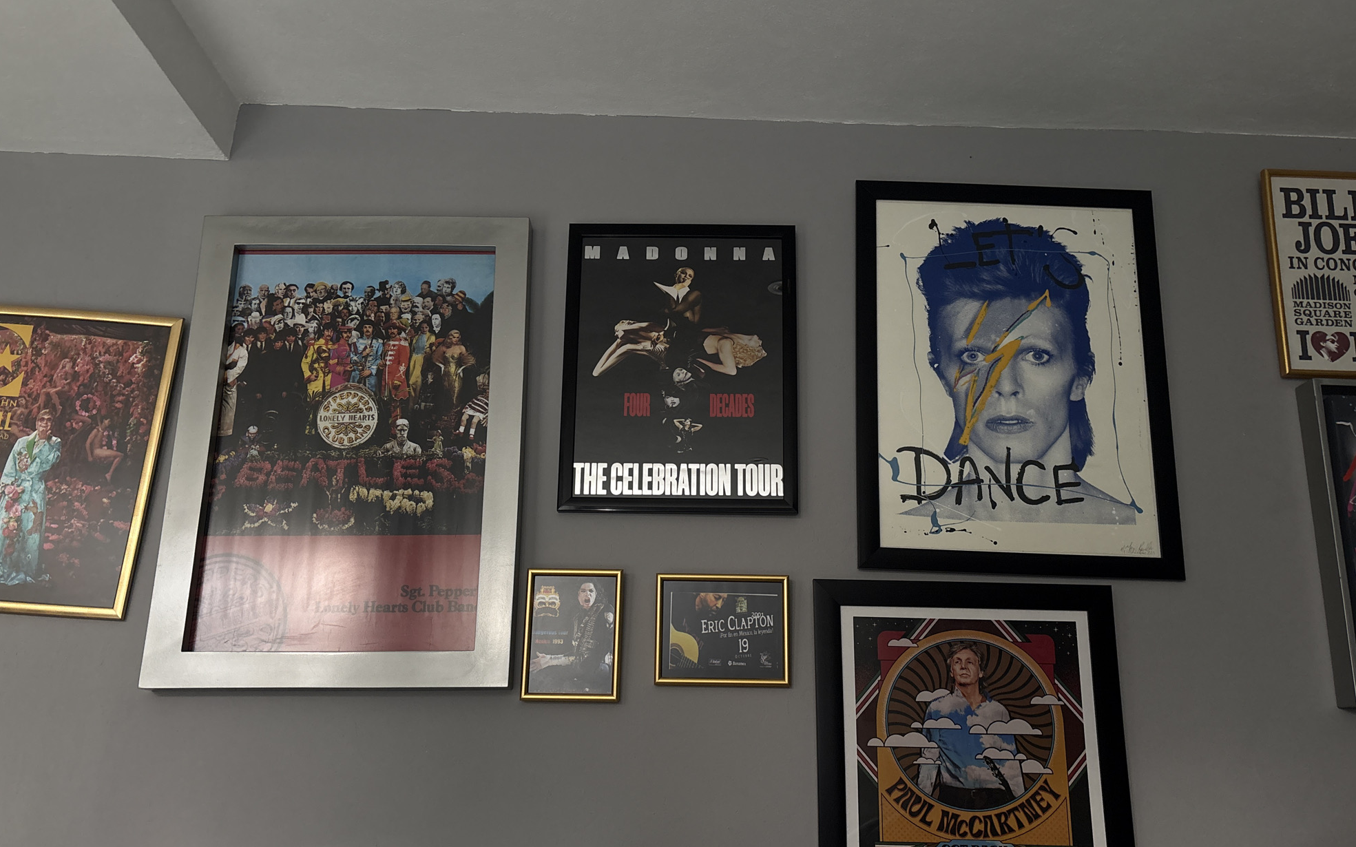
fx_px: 1035
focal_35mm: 28
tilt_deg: +16.4
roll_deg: -1.9
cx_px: 685
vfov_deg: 44.5
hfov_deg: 66.5
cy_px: 466
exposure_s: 1/60
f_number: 1.6
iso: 250
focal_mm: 5.96
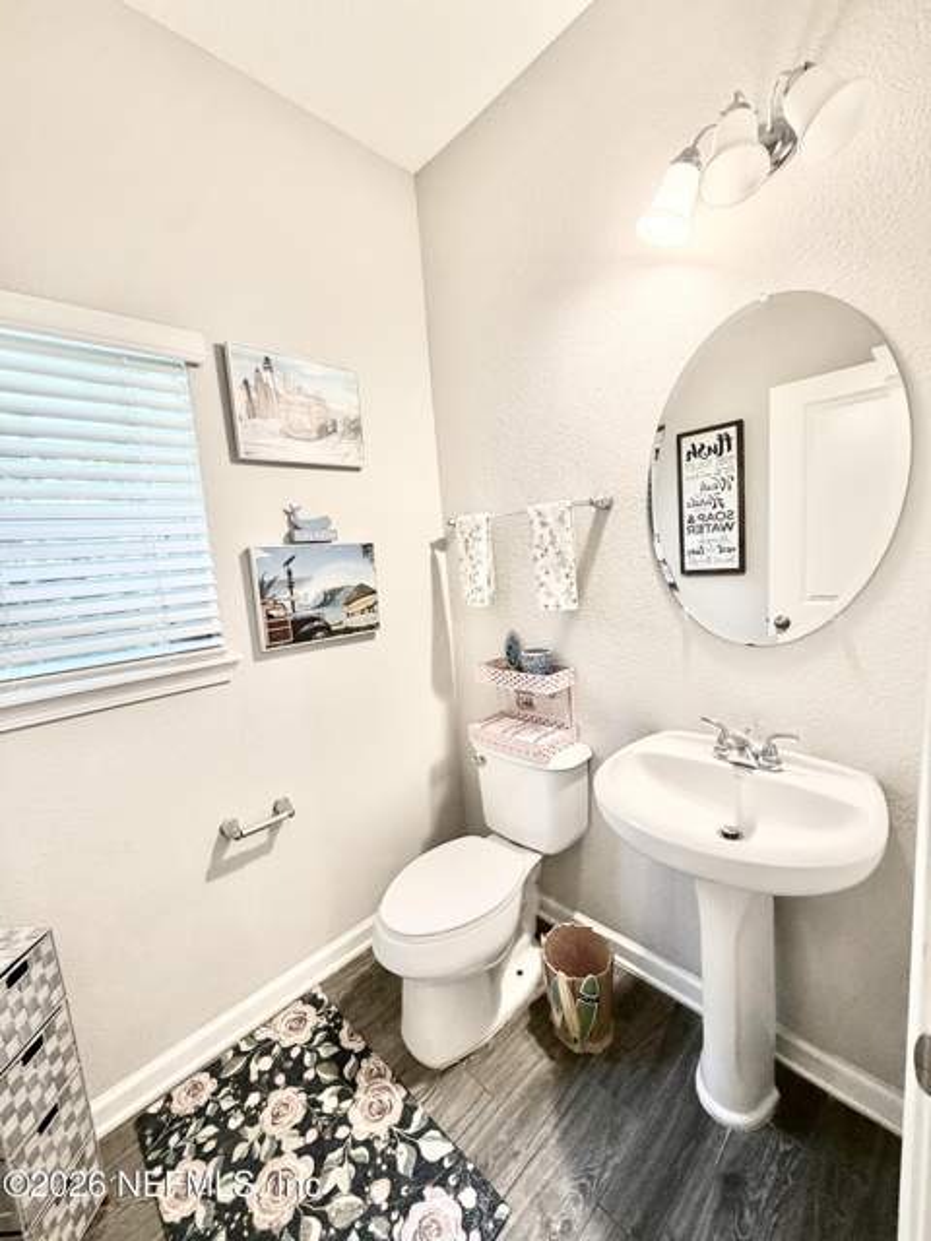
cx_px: 466
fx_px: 502
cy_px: 620
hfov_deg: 85.7
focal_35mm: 14
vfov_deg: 102.1
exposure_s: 1/60
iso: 250
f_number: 2.2
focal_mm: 2.22
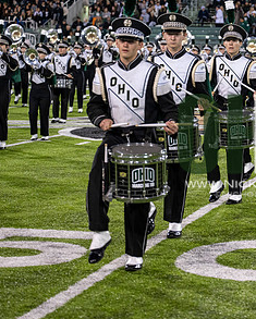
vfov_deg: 14.8
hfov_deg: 11.8
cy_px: 145
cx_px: 260
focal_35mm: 130
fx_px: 1229
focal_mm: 70
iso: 1250
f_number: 3.2
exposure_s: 1/500
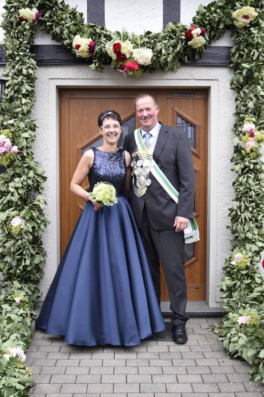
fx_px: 429
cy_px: 198
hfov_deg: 34.2
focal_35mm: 39
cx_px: 132
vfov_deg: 49.6
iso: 400
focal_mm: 26
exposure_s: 1/125
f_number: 5.6
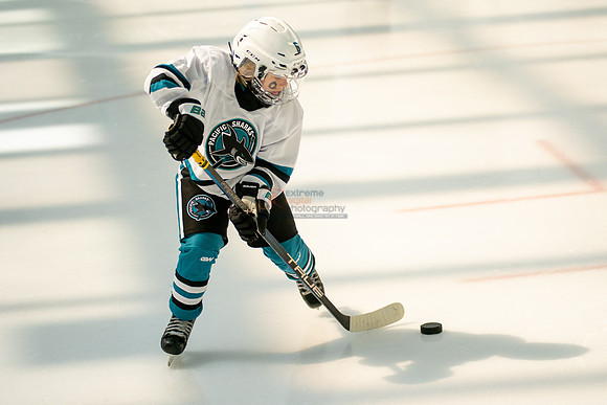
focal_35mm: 147
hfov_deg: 14.0
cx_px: 371
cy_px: 157
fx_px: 2476
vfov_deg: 9.3
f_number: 2.8
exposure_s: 1/6400
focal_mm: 120
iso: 1600
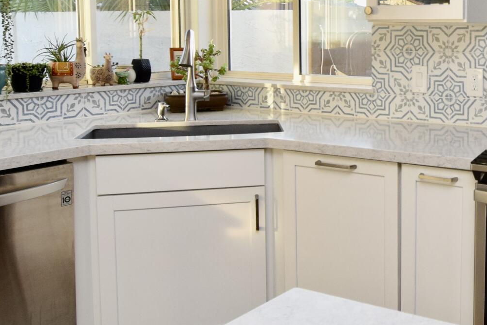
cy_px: 75
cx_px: 449
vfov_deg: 29.3
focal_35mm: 45
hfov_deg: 40.0
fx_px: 609
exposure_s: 1/125
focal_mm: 10
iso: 640
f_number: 5.6
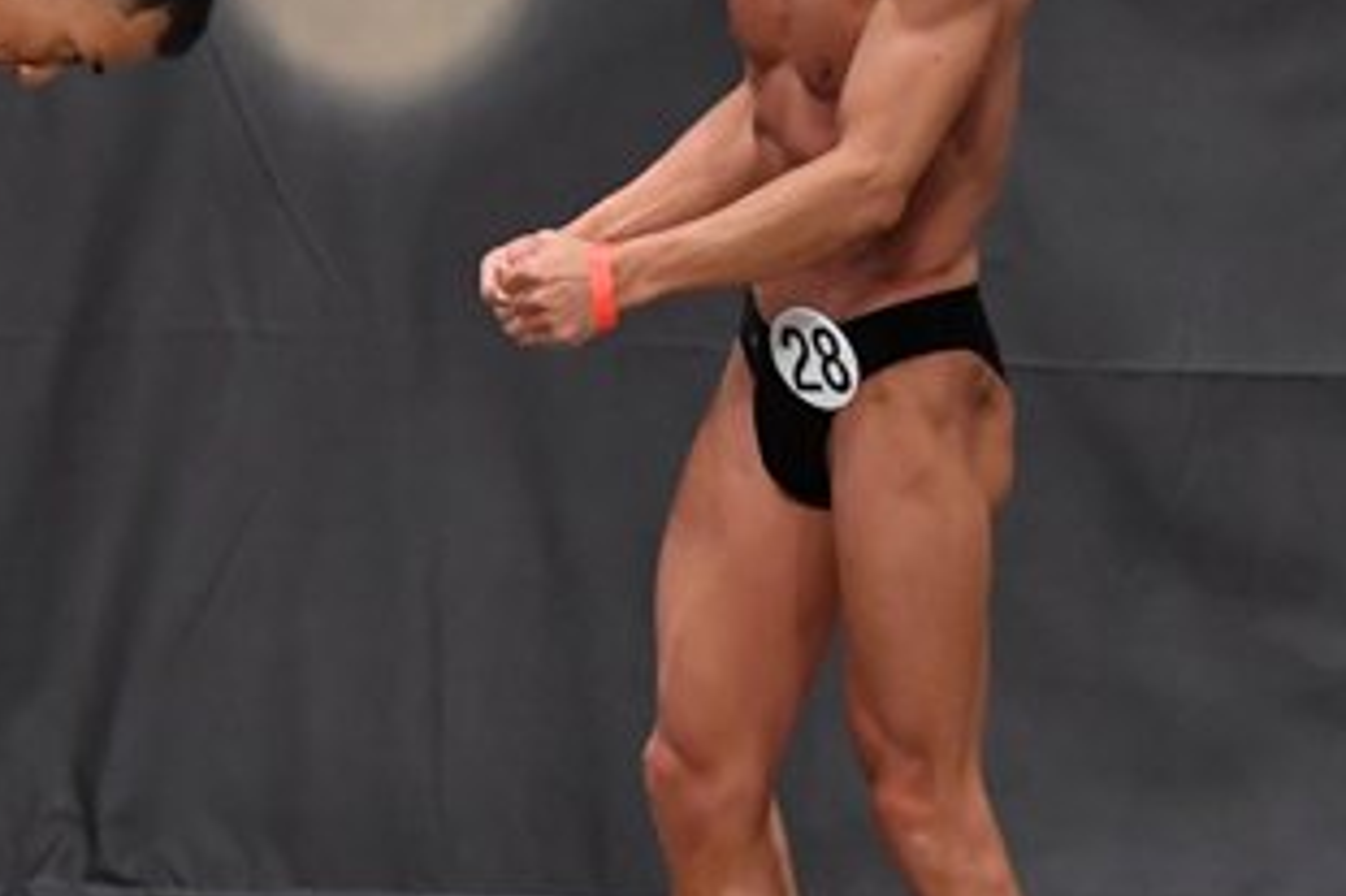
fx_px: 18833
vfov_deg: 2.7
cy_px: 463
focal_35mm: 504
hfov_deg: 4.1
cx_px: 292
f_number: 5.6
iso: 5000
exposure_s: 1/400
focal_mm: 135
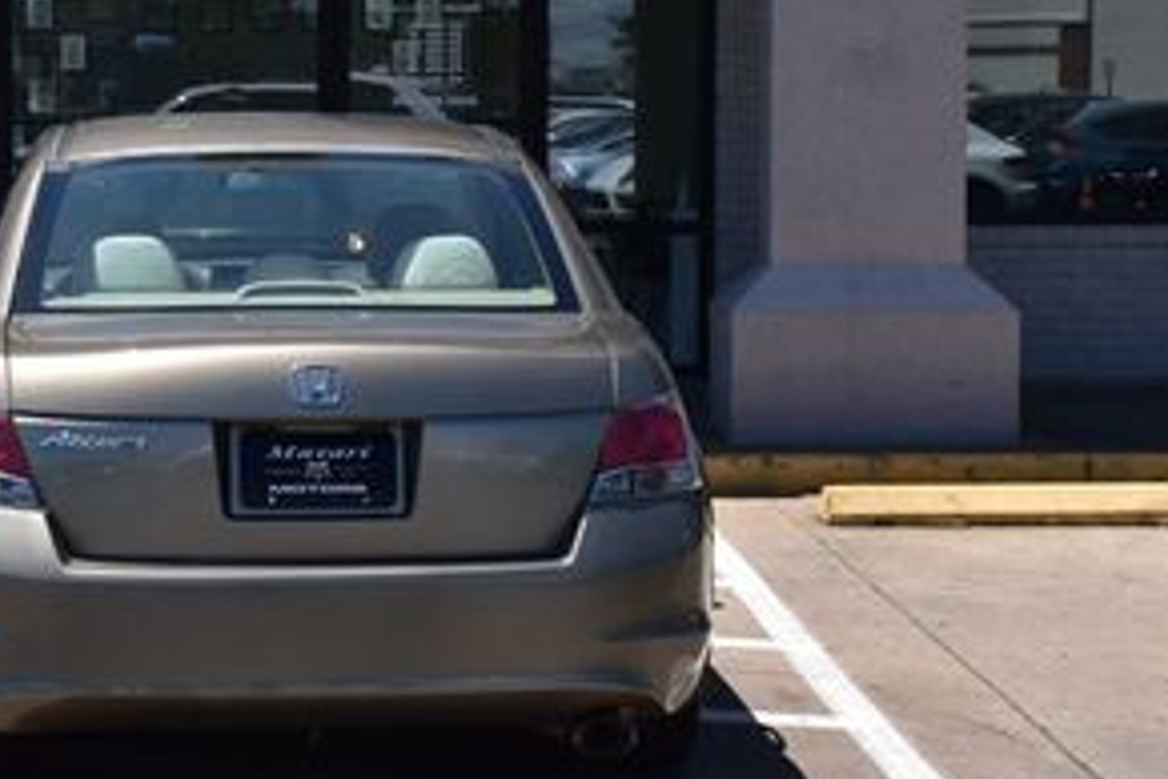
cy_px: 245
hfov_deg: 22.7
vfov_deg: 15.3
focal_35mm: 89
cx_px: 329
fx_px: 2891
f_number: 11
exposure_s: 1/500
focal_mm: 27
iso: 320
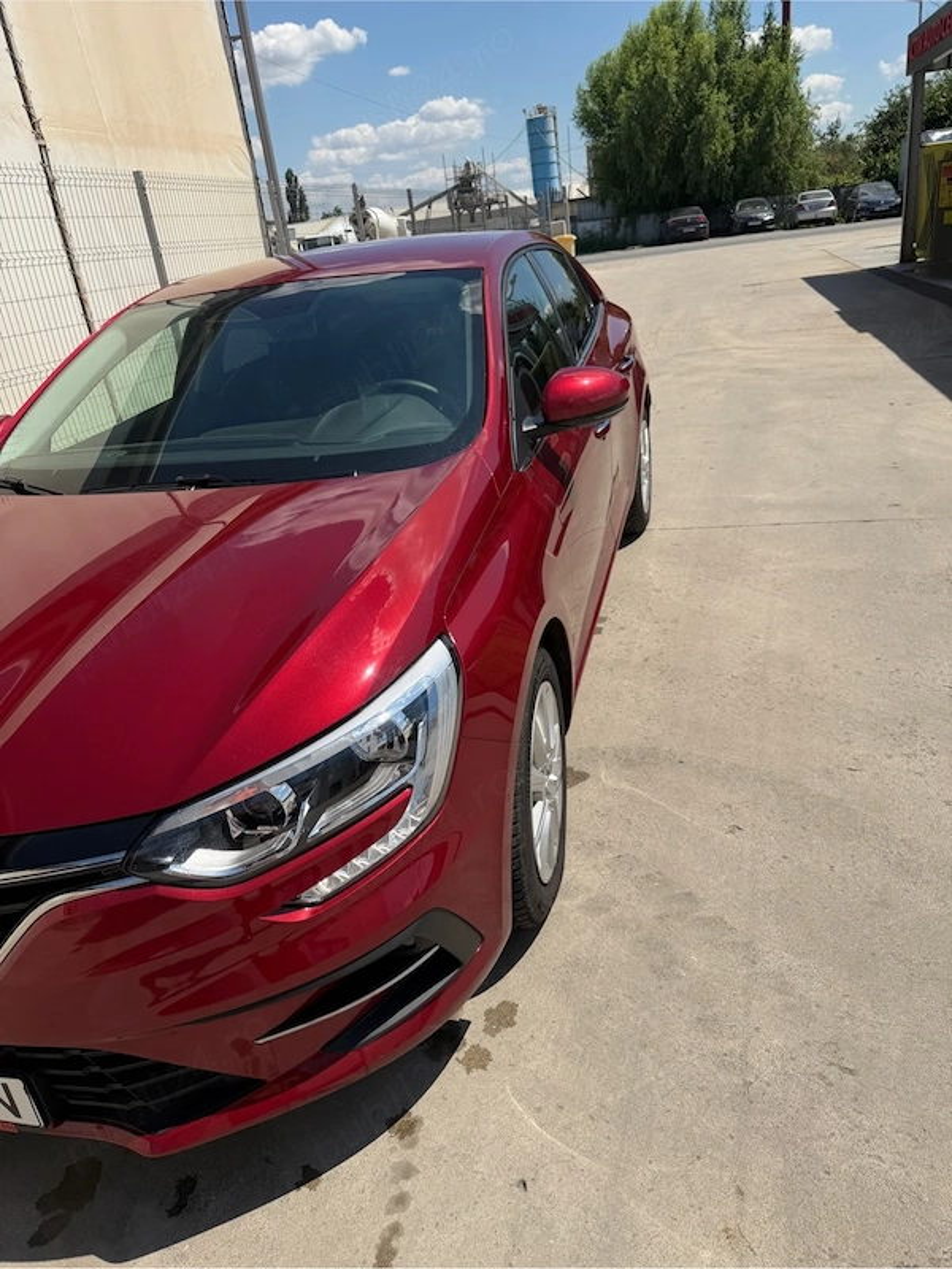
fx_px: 880
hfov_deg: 56.8
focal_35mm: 24
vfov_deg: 71.6
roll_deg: +7.1
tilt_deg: -23.2
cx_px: 476
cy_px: 634
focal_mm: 6.76
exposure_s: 1/7353
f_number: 1.78
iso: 80
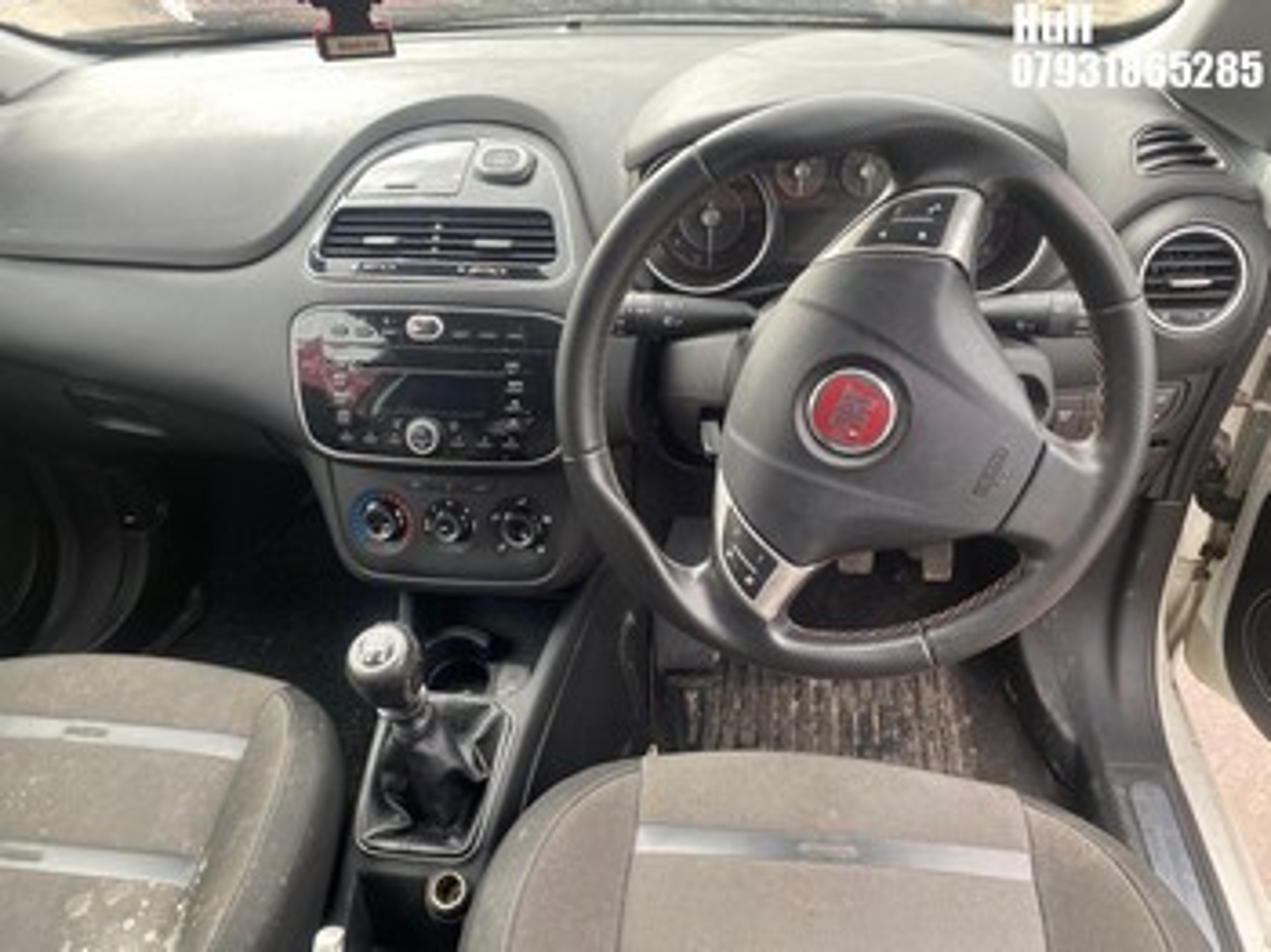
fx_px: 954
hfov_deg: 67.3
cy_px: 476
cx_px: 636
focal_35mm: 26
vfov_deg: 53.0
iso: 50
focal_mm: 4.25
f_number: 1.8
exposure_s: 1/122
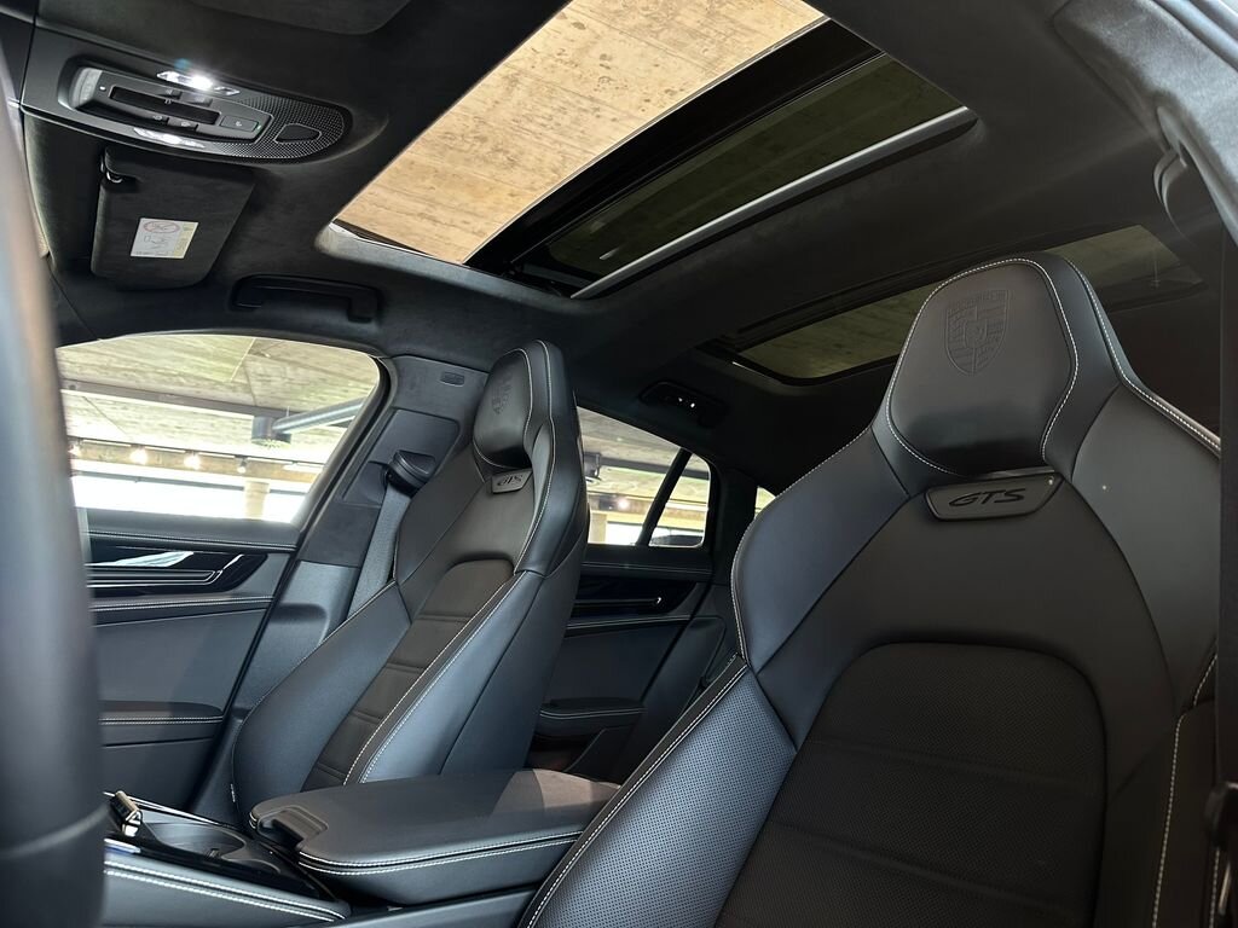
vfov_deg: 56.8
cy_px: 464
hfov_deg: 71.6
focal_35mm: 24
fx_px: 858
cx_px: 619
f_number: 1.78
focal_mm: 6.86
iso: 200
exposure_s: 1/50
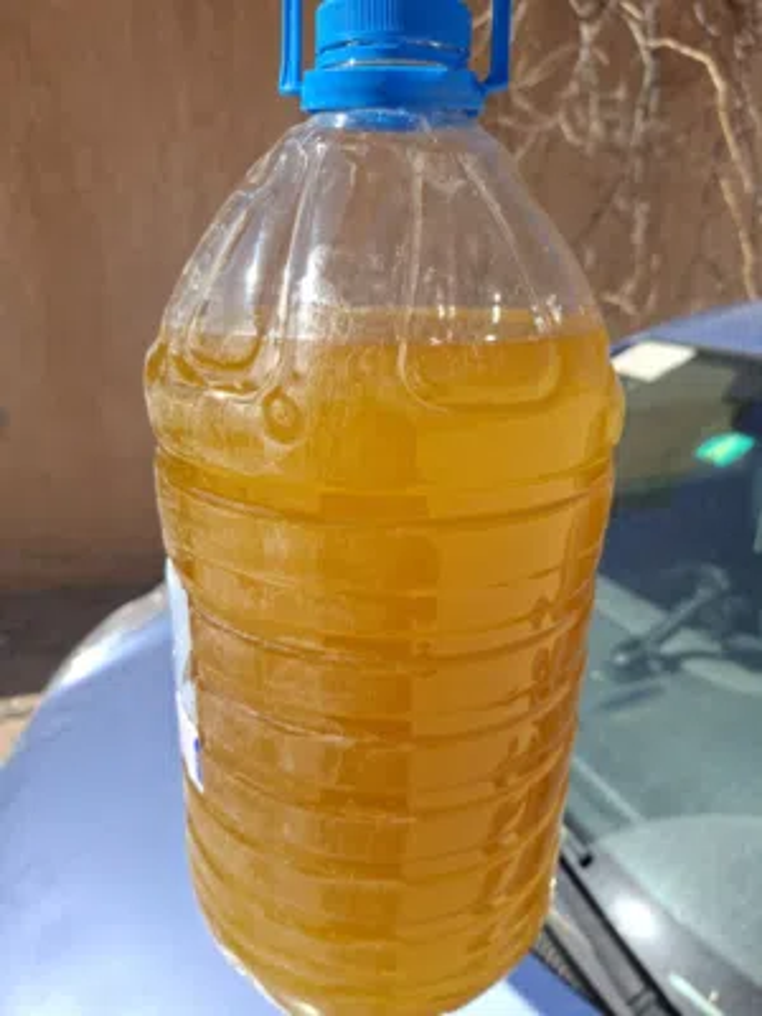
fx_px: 675
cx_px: 381
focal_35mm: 23
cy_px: 508
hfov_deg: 58.9
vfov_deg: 73.9
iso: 50
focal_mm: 5.54
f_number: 1.8
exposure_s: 1/1715
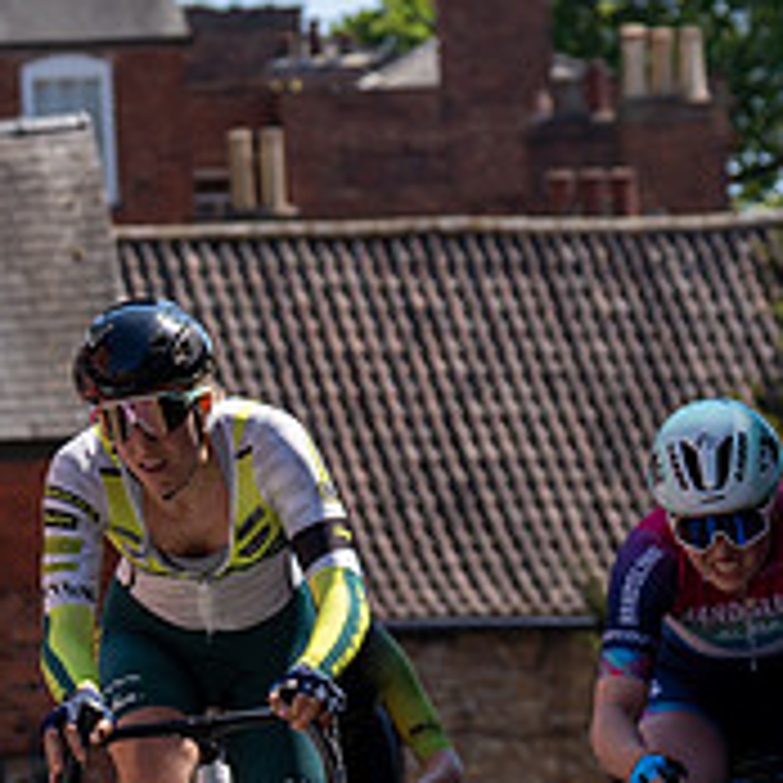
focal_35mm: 269
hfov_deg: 6.4
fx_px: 6884
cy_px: 365
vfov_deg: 6.5
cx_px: -548
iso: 100
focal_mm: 70
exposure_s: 1/1600
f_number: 4
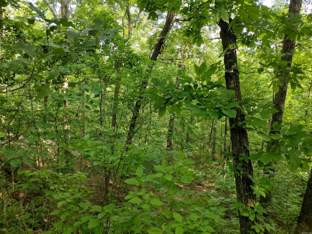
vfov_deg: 51.4
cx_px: 156
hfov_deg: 65.3
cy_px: 117
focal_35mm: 27
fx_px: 243
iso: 106
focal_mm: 4.71
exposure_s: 1/120
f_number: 1.7
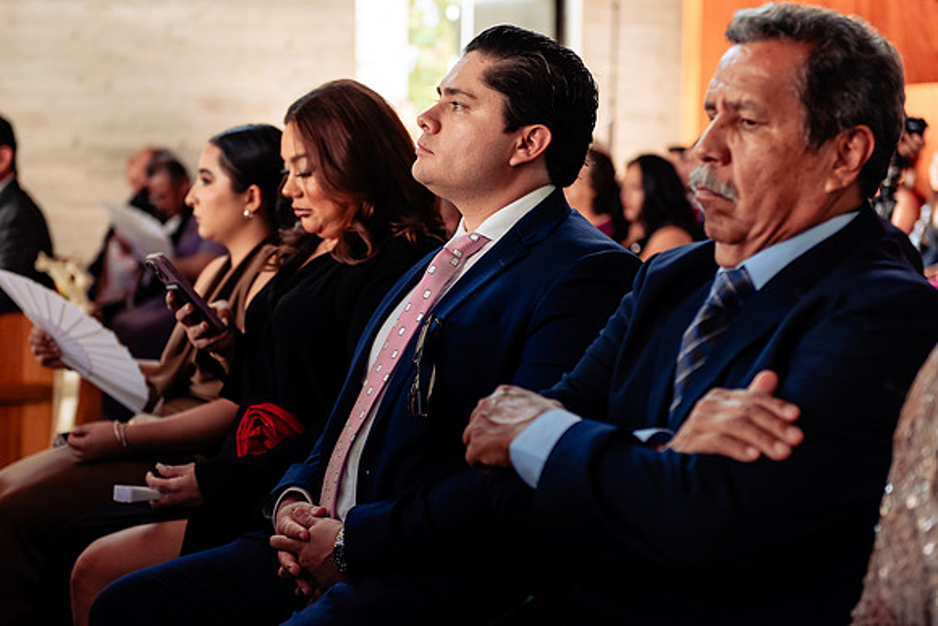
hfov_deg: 27.1
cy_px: 332
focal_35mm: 75
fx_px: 1942
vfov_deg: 18.3
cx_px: 443
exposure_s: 1/250
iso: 800
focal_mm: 70
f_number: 3.2
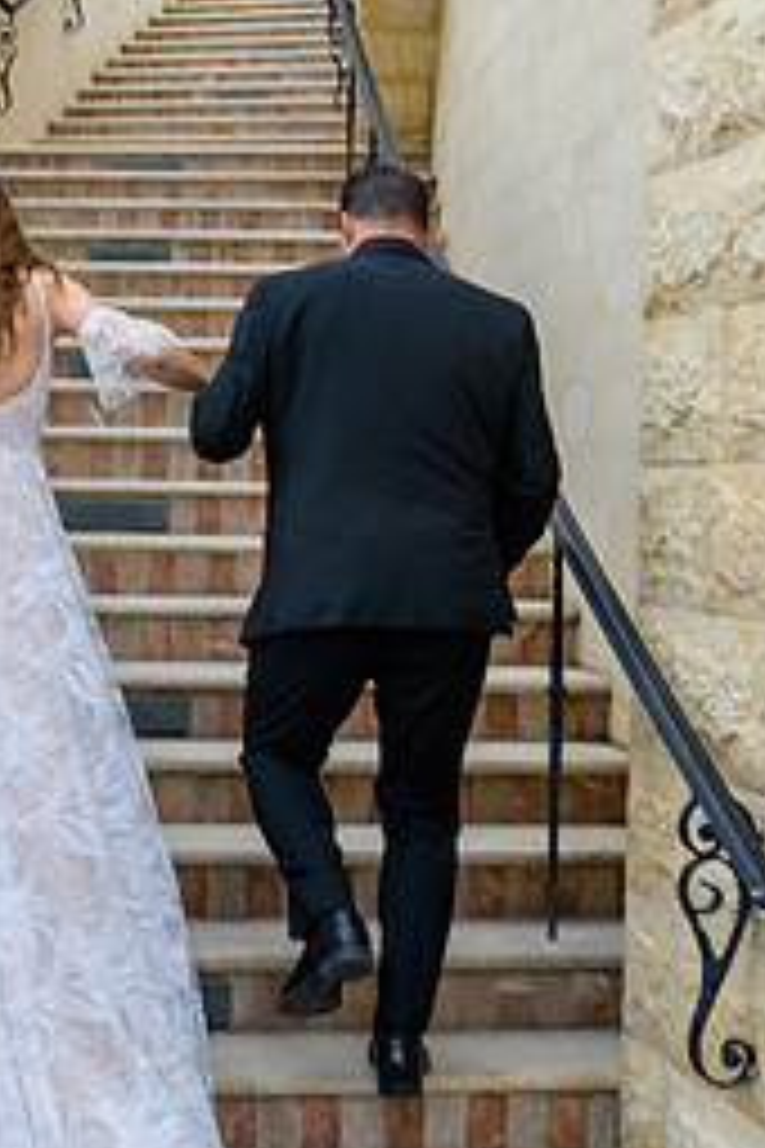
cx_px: 117
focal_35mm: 67
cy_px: 504
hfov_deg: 20.0
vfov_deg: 30.0
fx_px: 2135
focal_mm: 38
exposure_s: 1/160
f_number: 5
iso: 400
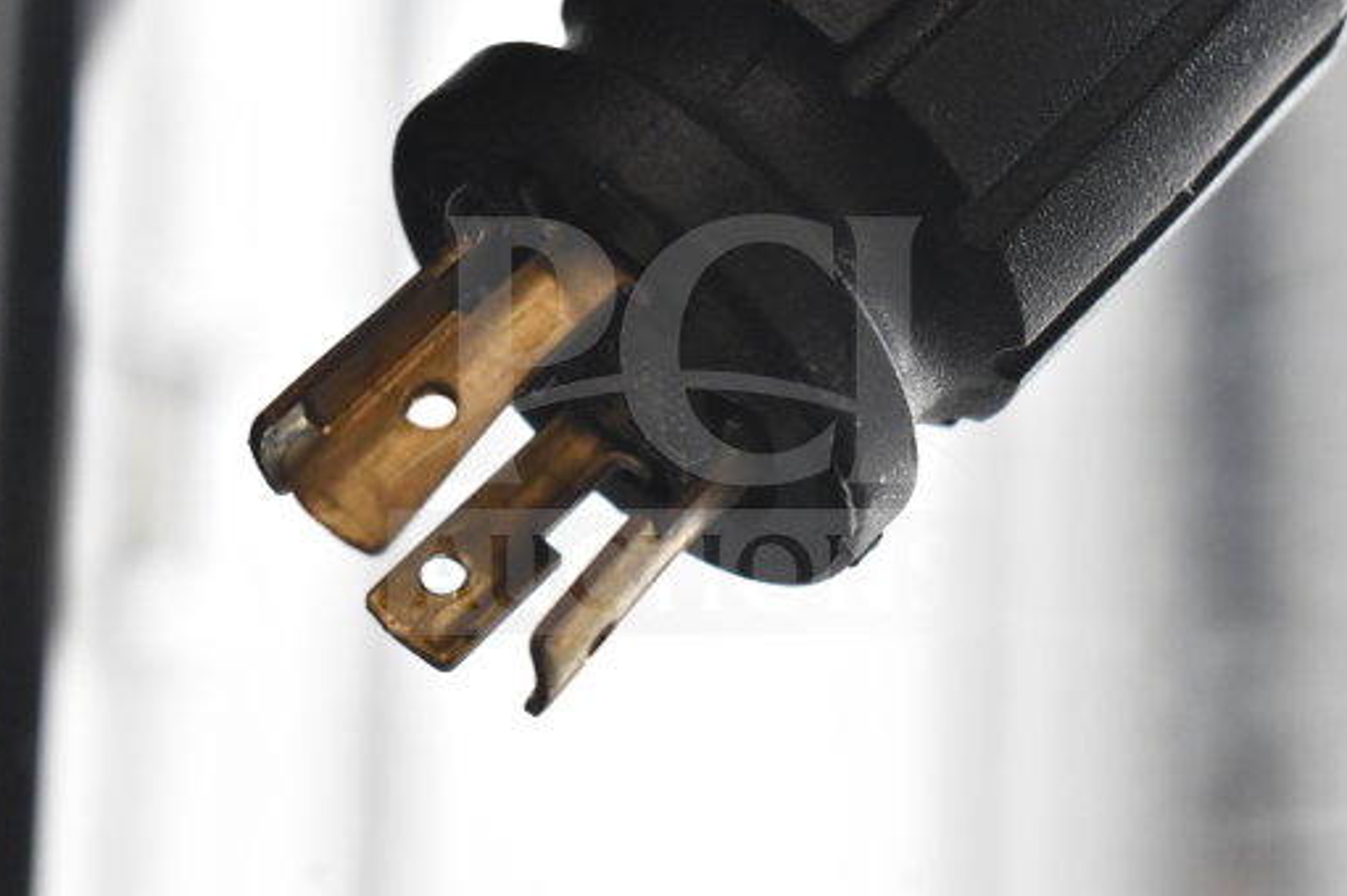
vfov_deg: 13.9
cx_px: 683
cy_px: 426
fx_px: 3687
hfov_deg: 20.7
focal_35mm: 99
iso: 6400
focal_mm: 55
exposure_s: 1/320
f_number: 9
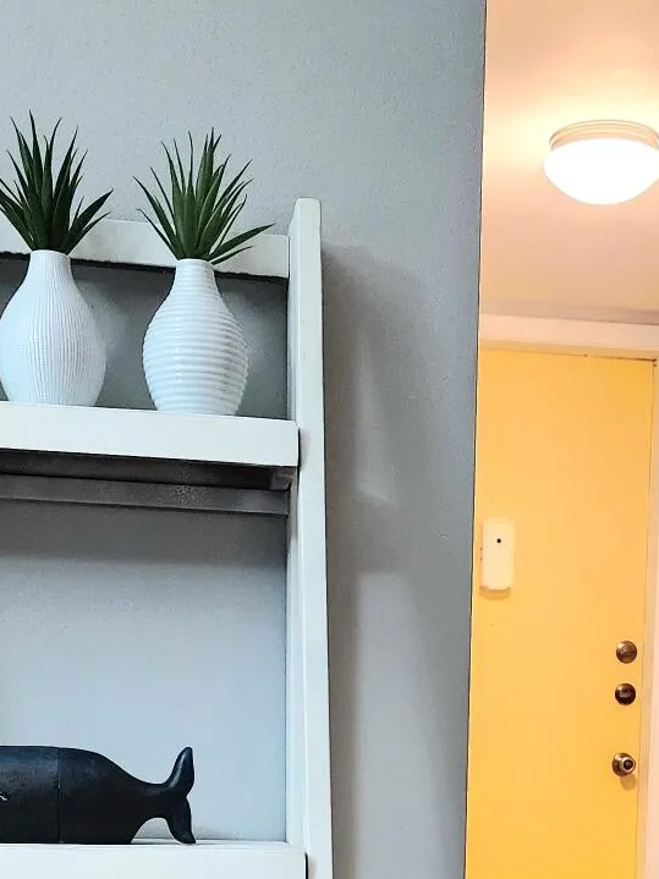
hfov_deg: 22.8
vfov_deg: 28.0
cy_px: 929
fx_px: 1625
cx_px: 446
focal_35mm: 64
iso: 500
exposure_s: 1/120
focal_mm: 6.4
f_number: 1.8
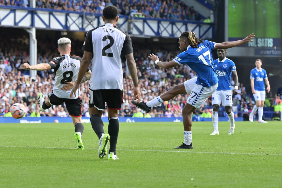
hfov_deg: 13.7
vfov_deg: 9.2
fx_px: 1175
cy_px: 93
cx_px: 159
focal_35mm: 150
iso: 500
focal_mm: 130
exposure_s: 1/1000
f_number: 4.5
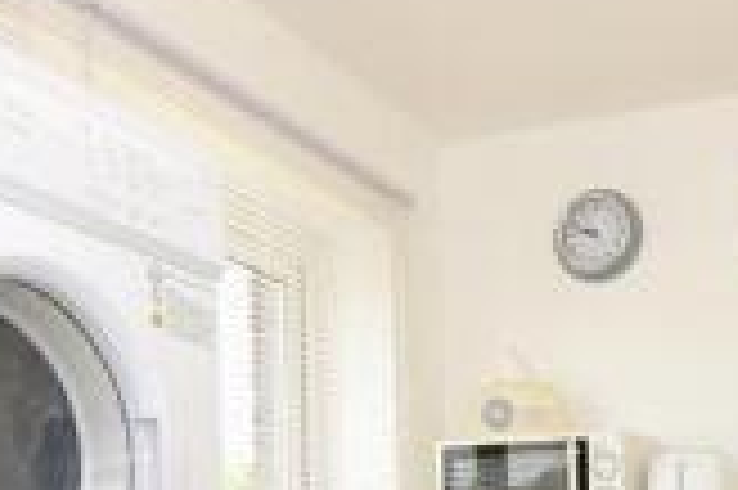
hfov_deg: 32.5
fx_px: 1229
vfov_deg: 20.7
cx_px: 590
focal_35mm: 60
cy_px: 627
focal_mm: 10
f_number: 8
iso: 400
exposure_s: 1/100
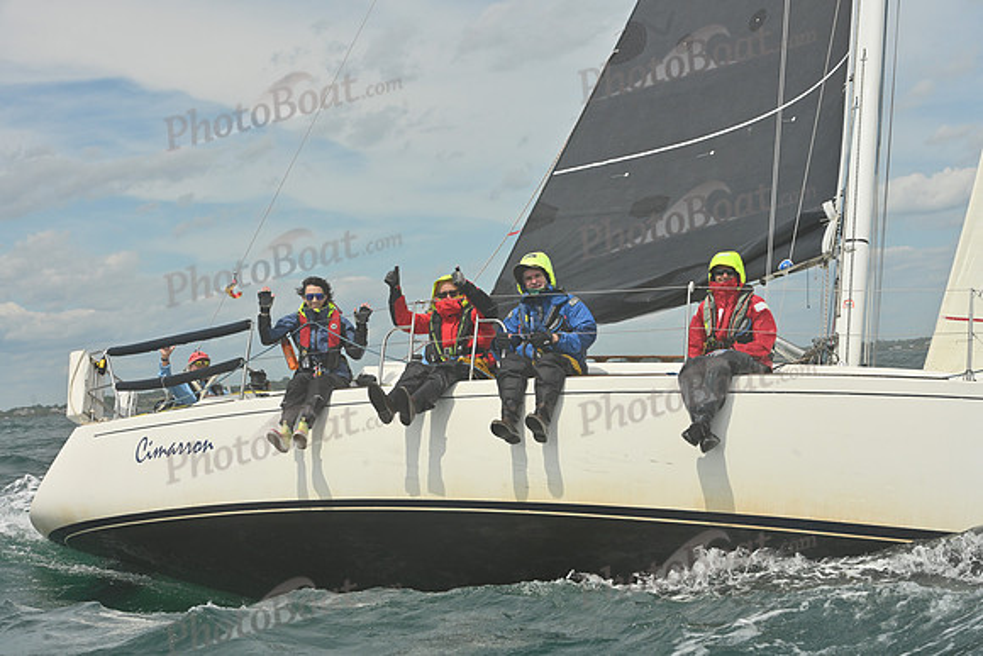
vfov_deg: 19.5
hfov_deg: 28.8
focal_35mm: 70
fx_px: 1912
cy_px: 328
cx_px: 492
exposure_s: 1/1250
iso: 320
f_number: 13
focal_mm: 70
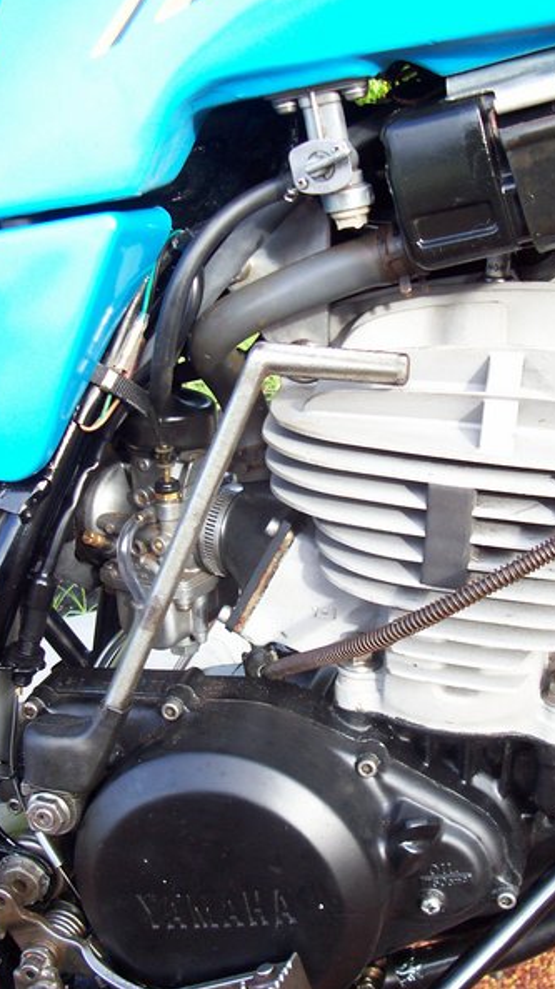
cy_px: 492
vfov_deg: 41.3
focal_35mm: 50
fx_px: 1310
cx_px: 298
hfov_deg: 23.9
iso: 80
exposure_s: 1/90.7
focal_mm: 5.6
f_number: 2.7
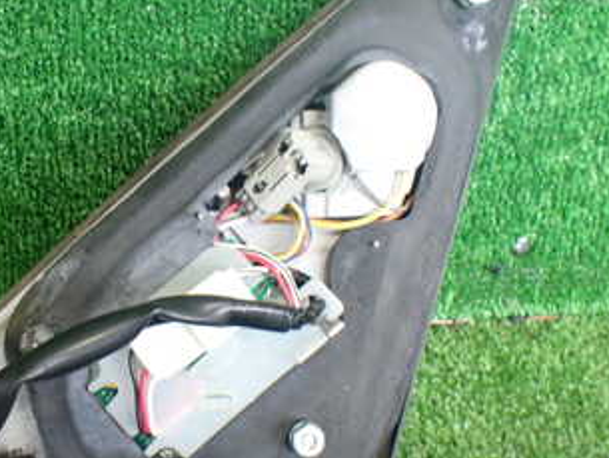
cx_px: 142
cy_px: 254
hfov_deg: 32.0
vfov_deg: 24.8
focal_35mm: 59
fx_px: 1038
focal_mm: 5.4
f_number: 2.3
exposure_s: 1/80
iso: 800
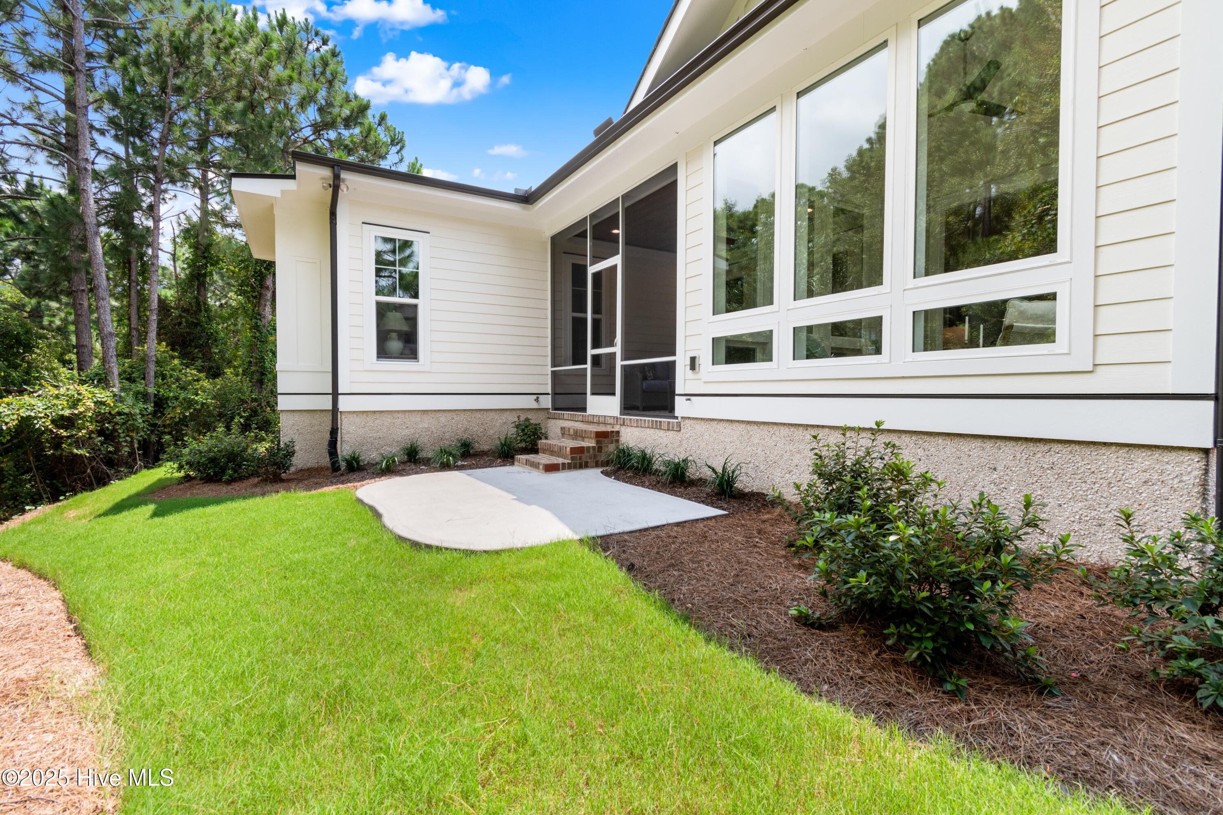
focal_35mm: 15
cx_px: 612
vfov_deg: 77.3
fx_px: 510
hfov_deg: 100.4
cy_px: 408
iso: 100
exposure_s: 1/200
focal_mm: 10
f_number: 7.1
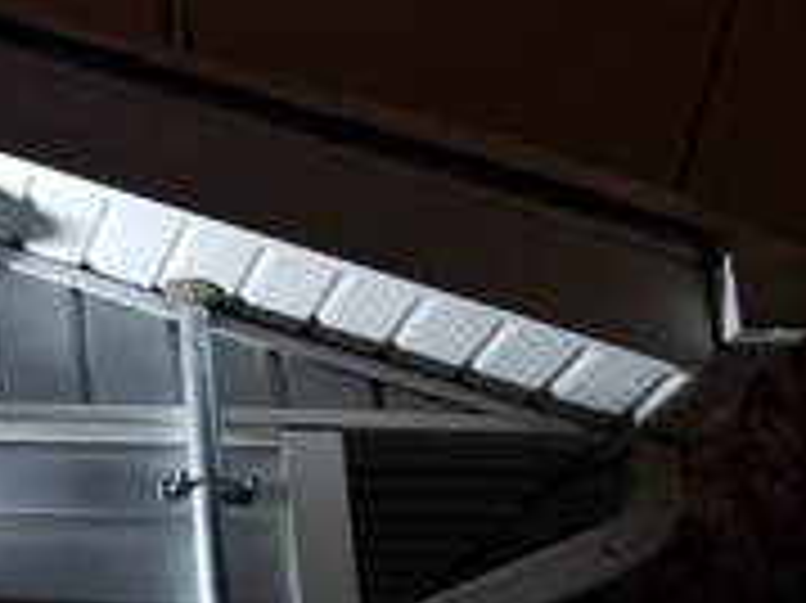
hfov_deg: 19.1
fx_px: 2164
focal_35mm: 93
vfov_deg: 15.9
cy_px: 356
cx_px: -306
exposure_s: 1/23
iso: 200
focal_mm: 4.25
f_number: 1.7
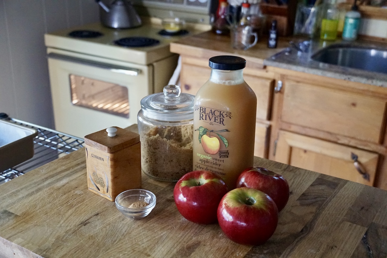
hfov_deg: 41.1
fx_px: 516
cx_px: 194
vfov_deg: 28.1
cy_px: 129
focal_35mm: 48
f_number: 4.5
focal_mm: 32
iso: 6400
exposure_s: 1/160
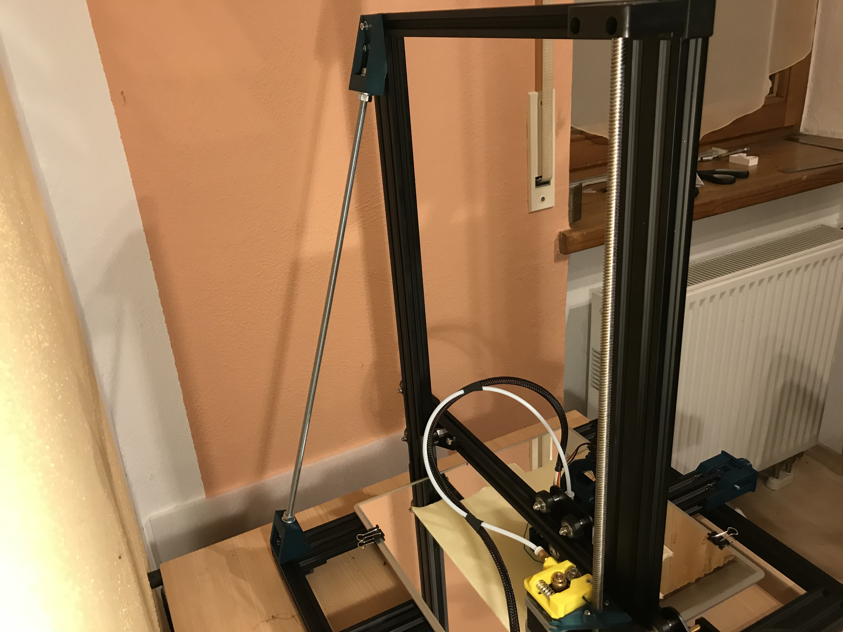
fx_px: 682
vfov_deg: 49.7
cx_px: 422
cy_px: 316
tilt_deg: -24.6
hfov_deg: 63.4
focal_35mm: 28
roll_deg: +4.4
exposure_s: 1/17
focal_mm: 3.99
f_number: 1.8
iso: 64
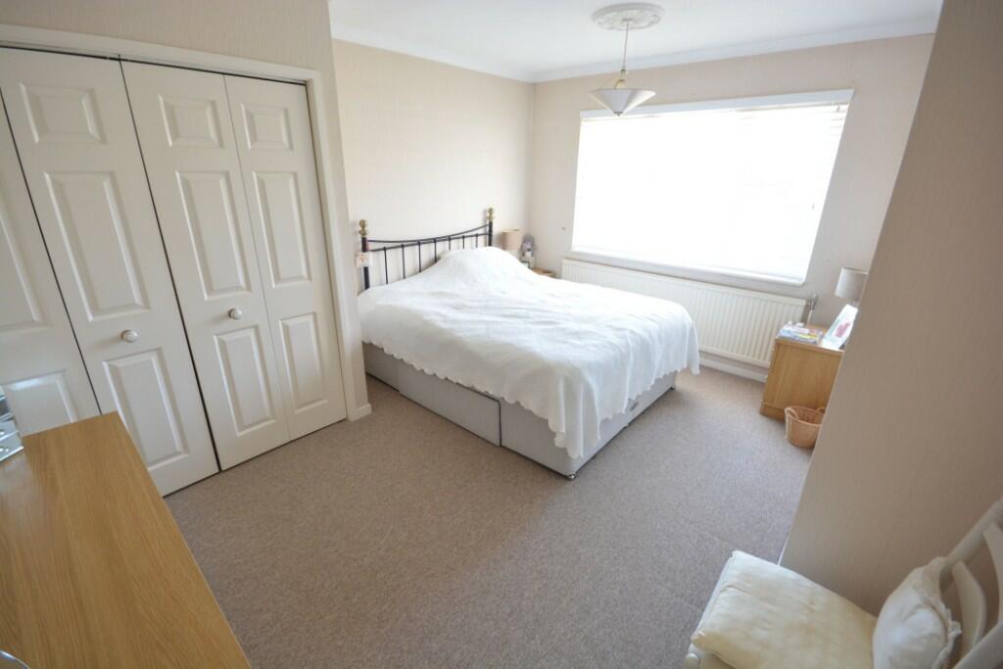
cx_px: 502
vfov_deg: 77.3
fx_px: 418
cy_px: 334
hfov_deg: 100.4
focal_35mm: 15
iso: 400
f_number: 8
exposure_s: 1/6
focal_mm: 10
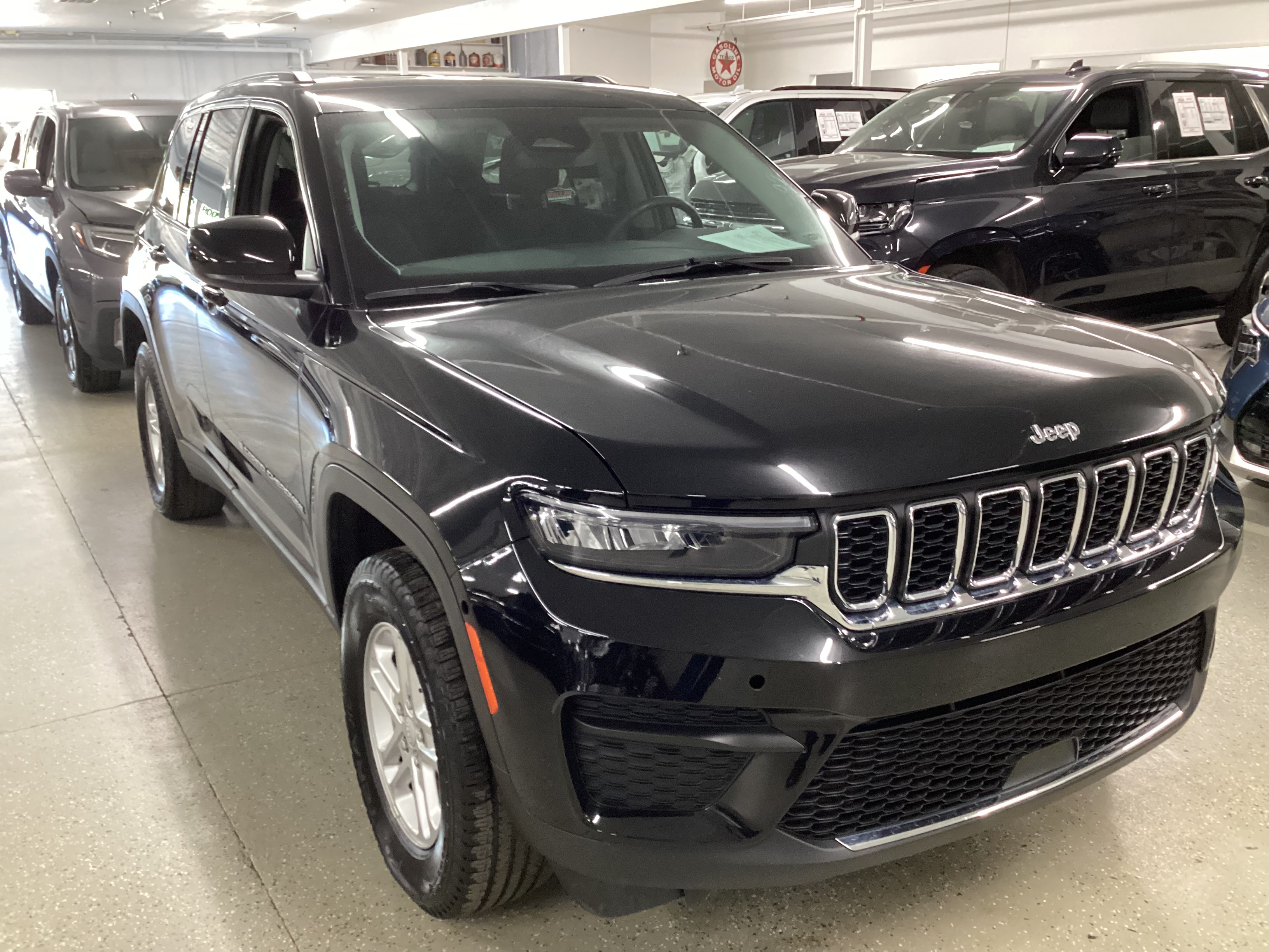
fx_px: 1136
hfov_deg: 58.4
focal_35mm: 31
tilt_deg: -20.1
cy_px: 476
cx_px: 634
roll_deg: -0.3
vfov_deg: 45.4
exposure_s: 1/40
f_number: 2.4
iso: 400
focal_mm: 3.3
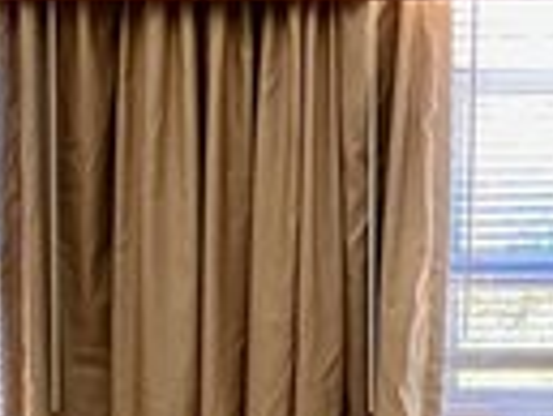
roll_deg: -0.3
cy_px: 755
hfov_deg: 14.2
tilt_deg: -10.1
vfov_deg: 10.1
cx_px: 244
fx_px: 2223
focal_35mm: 139
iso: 400
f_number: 1.8
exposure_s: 1/40
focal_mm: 3.99
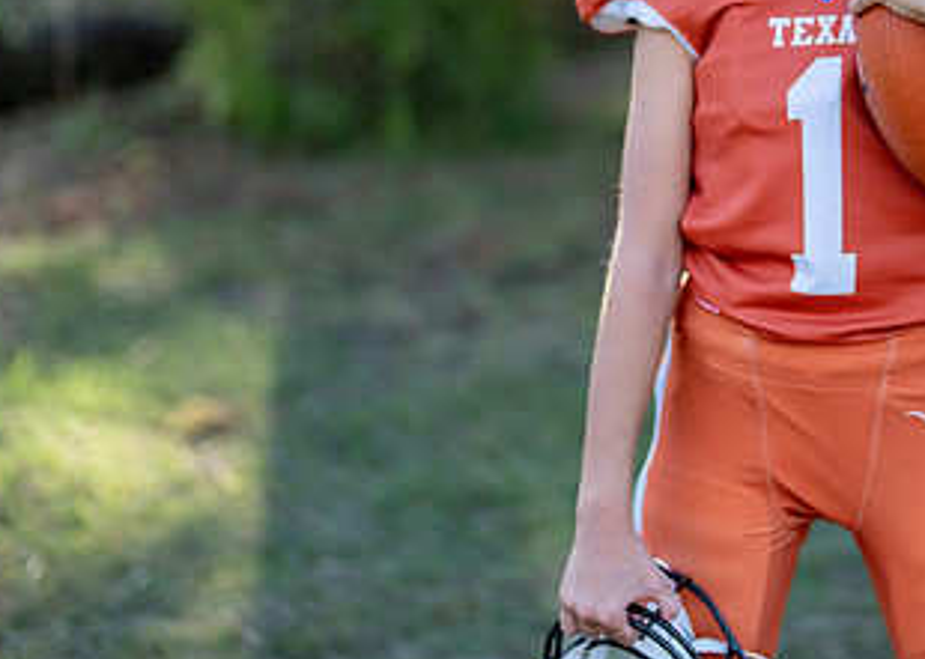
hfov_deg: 20.0
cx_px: 821
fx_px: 2573
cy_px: 75
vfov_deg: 14.5
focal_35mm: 98
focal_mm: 50
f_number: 1.2
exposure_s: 1/1250
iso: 100
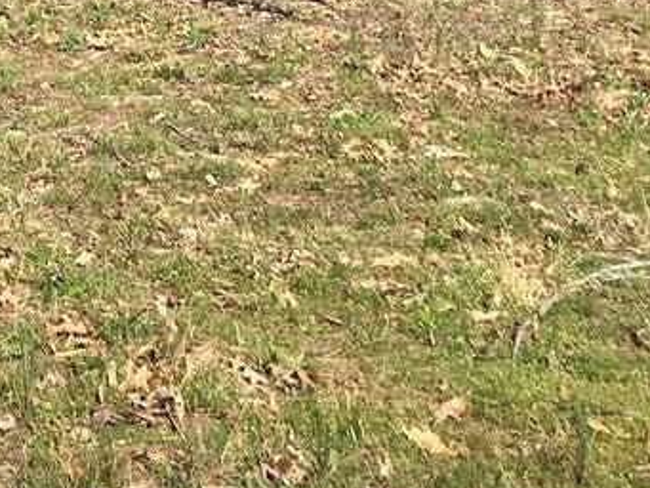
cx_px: -291
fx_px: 2179
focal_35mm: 116
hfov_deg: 15.8
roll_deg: +2.4
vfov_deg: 11.7
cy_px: -437
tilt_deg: -5.2
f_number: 2.2
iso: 25
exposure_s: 1/1241
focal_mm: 4.15
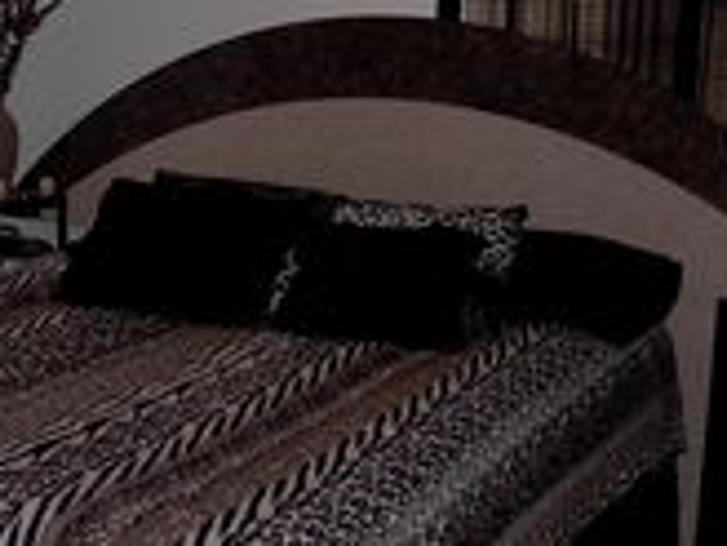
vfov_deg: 19.9
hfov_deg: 25.9
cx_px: 146
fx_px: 1554
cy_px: 315
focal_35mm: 74
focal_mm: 7.13
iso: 100
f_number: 2.04
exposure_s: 1/64.2
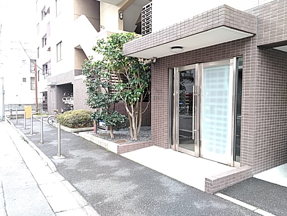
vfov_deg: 49.8
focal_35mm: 28
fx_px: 232
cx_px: 144
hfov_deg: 63.4
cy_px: 109
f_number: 2.2
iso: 77
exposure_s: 1/30
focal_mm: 3.46
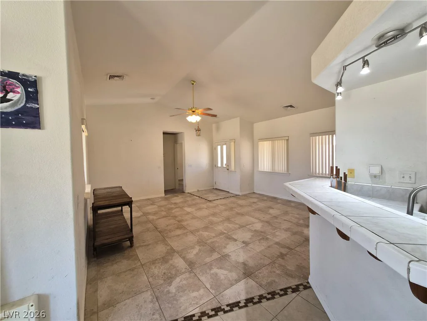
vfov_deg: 89.9
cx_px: 214
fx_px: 160
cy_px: 160
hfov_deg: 106.2
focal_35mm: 13
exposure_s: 1/60
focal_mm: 1.7
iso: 100
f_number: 2.2
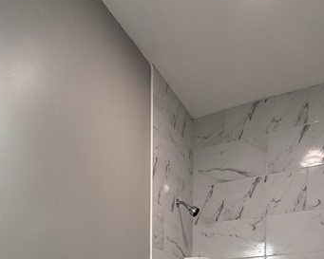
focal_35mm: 41
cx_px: 122
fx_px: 393
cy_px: 350
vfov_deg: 28.7
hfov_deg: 44.4
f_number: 2.2
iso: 200
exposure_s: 1/120
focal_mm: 2.22
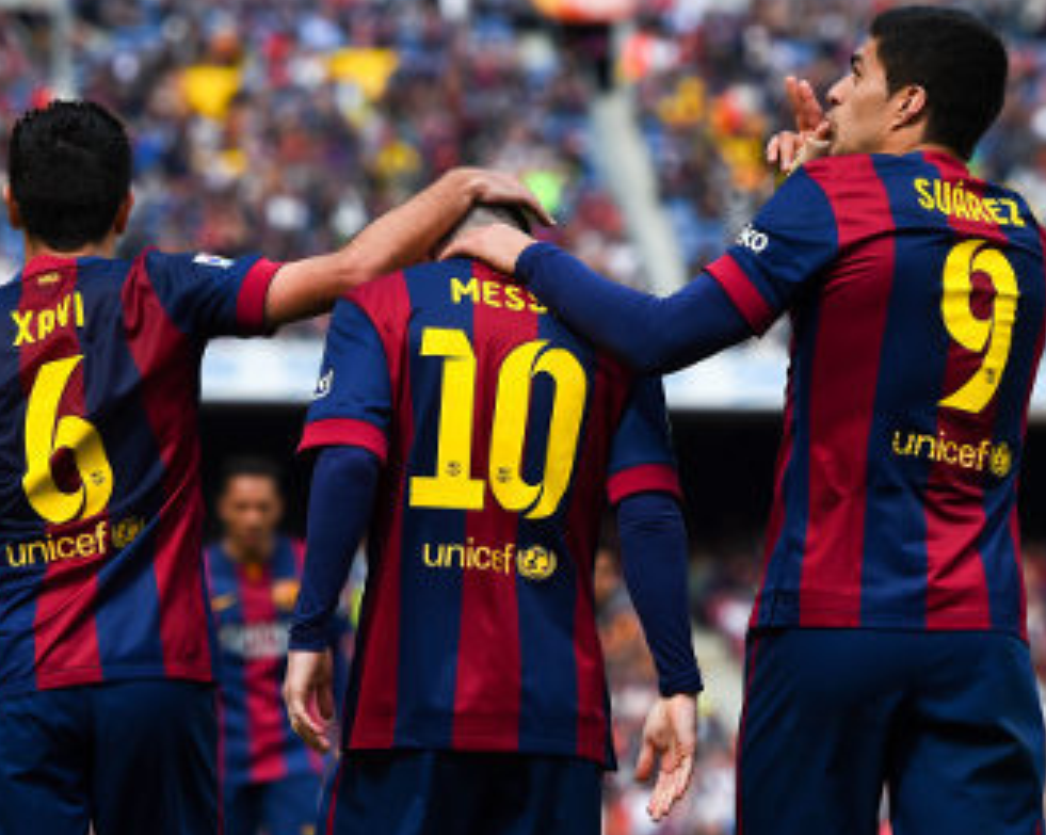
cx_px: 486
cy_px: 438
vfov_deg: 7.1
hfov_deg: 8.9
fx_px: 6743
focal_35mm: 218
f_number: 4
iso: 320
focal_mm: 165
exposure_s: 1/3200
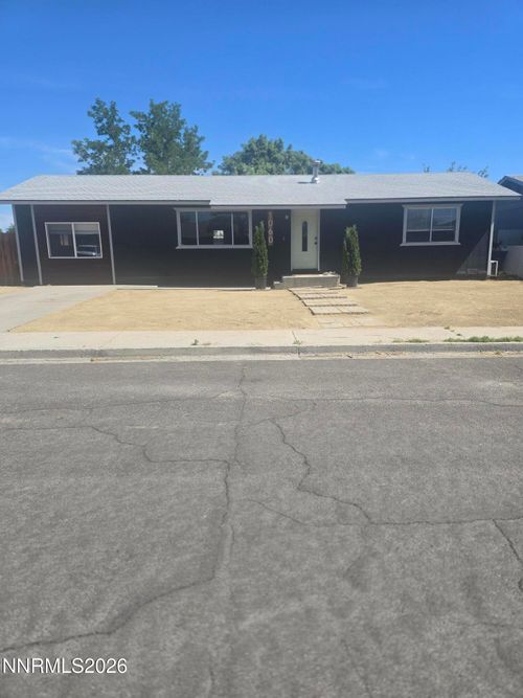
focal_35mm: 23
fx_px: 463
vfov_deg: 73.9
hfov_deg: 58.9
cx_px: 262
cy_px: 349
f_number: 1.7
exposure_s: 1/792
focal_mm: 6.3
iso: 12
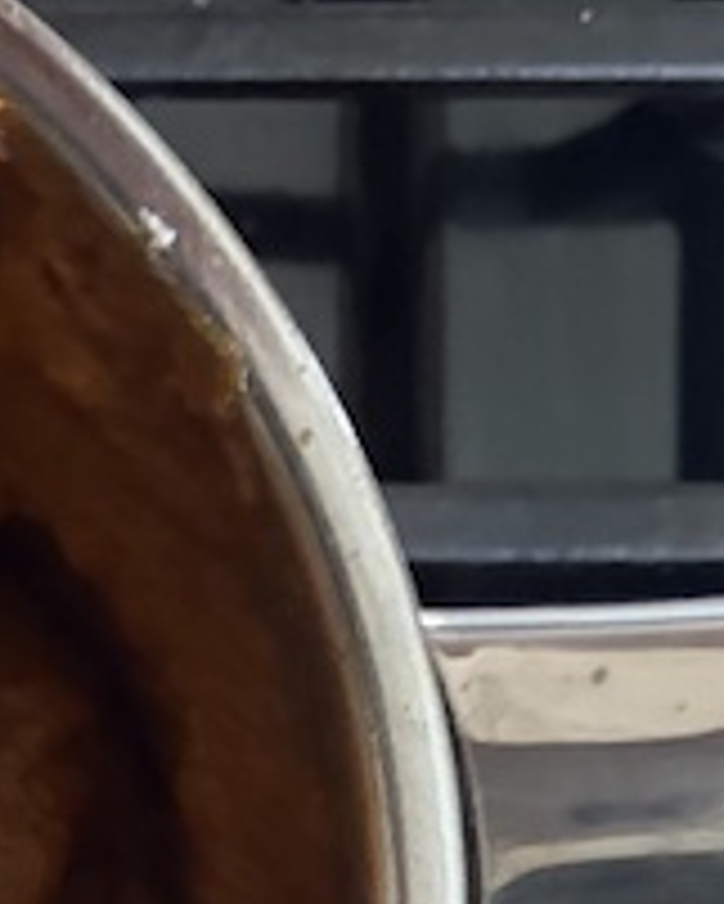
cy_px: 958
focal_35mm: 97
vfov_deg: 19.1
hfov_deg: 13.7
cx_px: -684
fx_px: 2596
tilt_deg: -88.0
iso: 1000
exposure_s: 1/30
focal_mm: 5.96
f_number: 1.6
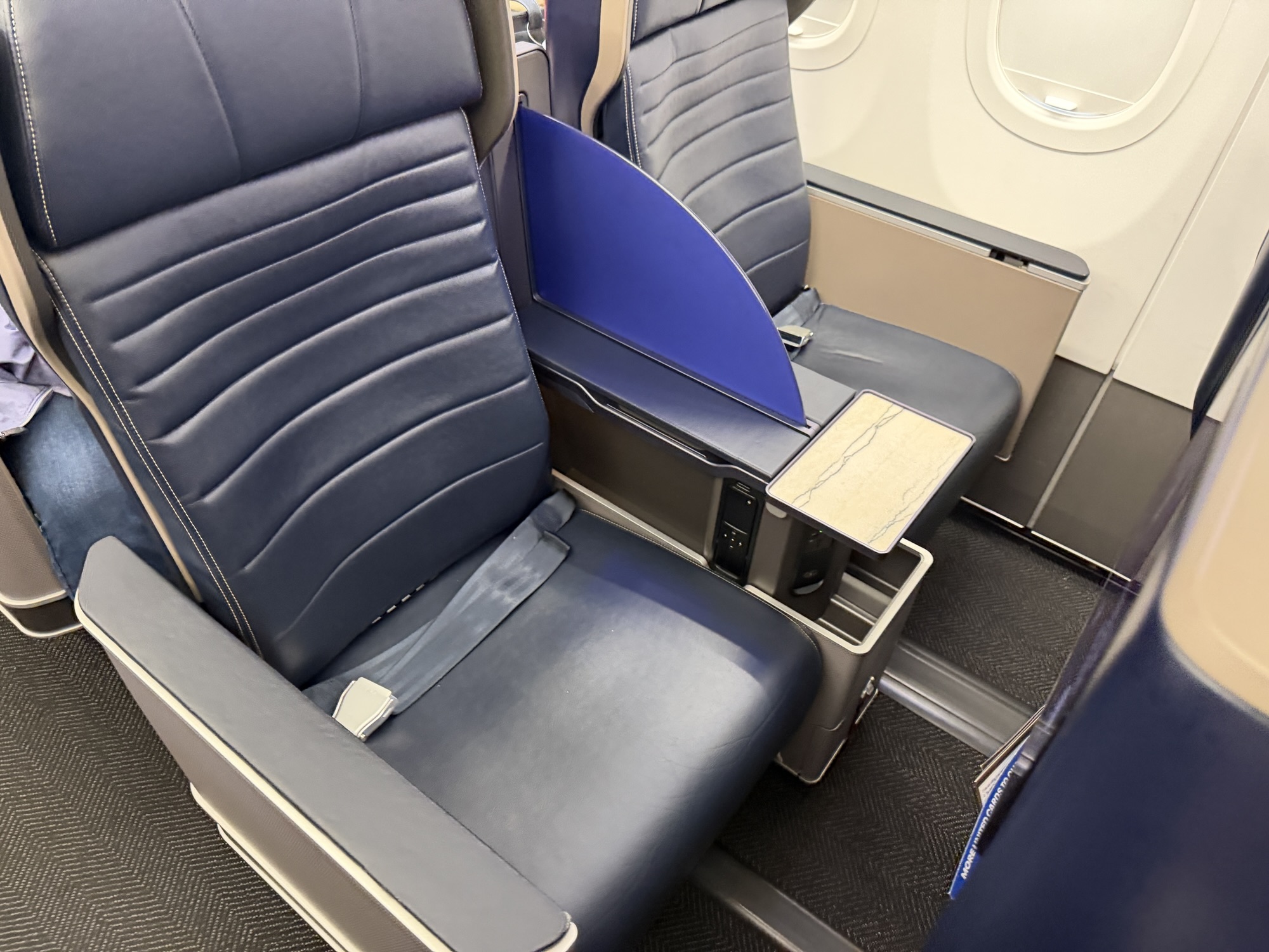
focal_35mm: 24
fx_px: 880
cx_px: 634
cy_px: 476
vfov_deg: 56.8
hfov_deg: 71.6
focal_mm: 6.76
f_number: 1.78
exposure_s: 1/41
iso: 800
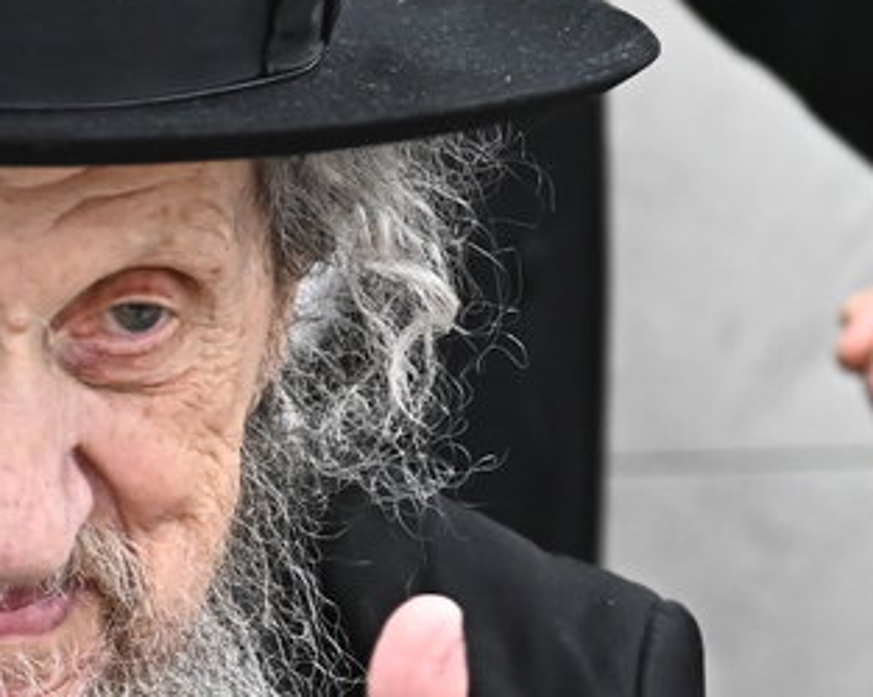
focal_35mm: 294
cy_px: 615
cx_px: 8
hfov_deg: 6.6
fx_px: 7591
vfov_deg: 5.3
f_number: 4
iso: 2500
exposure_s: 1/200
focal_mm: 70
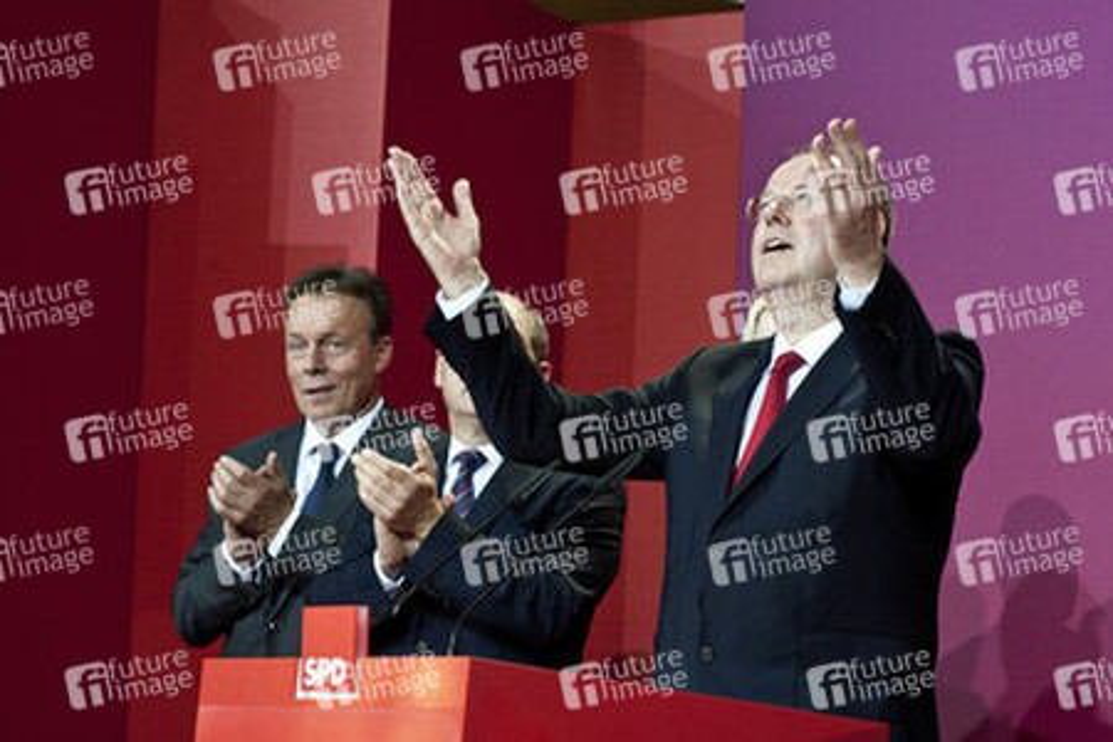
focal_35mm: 80
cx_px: 556
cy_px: 371
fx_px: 2473
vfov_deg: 17.1
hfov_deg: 25.4
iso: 1600
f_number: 8
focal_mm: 80
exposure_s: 1/160
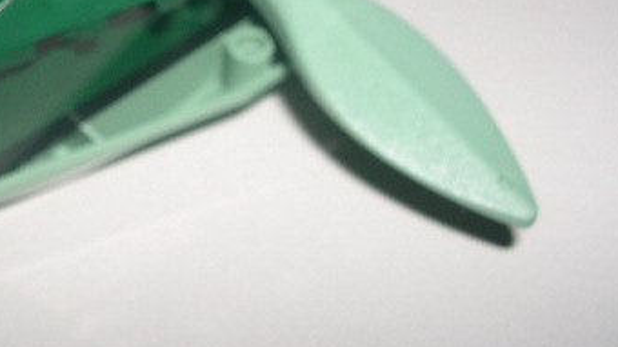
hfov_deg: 26.6
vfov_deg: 15.0
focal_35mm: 78
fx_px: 1278
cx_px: 105
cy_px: -65
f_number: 7.6
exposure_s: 1/60
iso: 100
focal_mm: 8
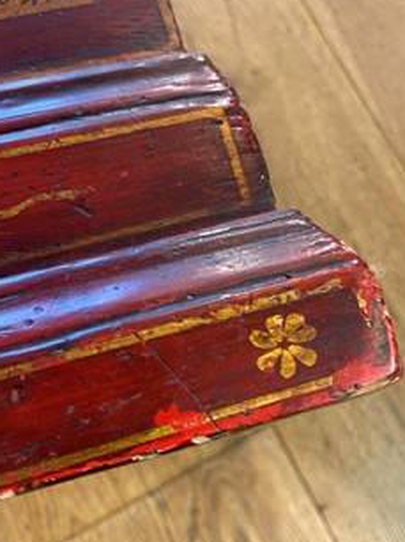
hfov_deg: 41.7
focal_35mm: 34
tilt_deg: -75.5
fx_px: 531
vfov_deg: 53.8
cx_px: 226
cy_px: 314
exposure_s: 1/50
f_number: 1.6
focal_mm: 5.1
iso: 125
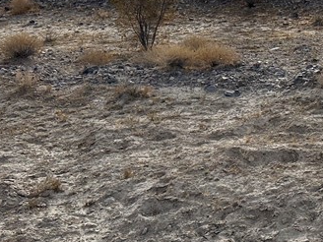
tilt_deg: -11.9
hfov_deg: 23.2
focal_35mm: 75
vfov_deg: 19.4
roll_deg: -0.3
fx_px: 700
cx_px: 415
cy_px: 34
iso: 80
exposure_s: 1/9709
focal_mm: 6.86
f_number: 1.78
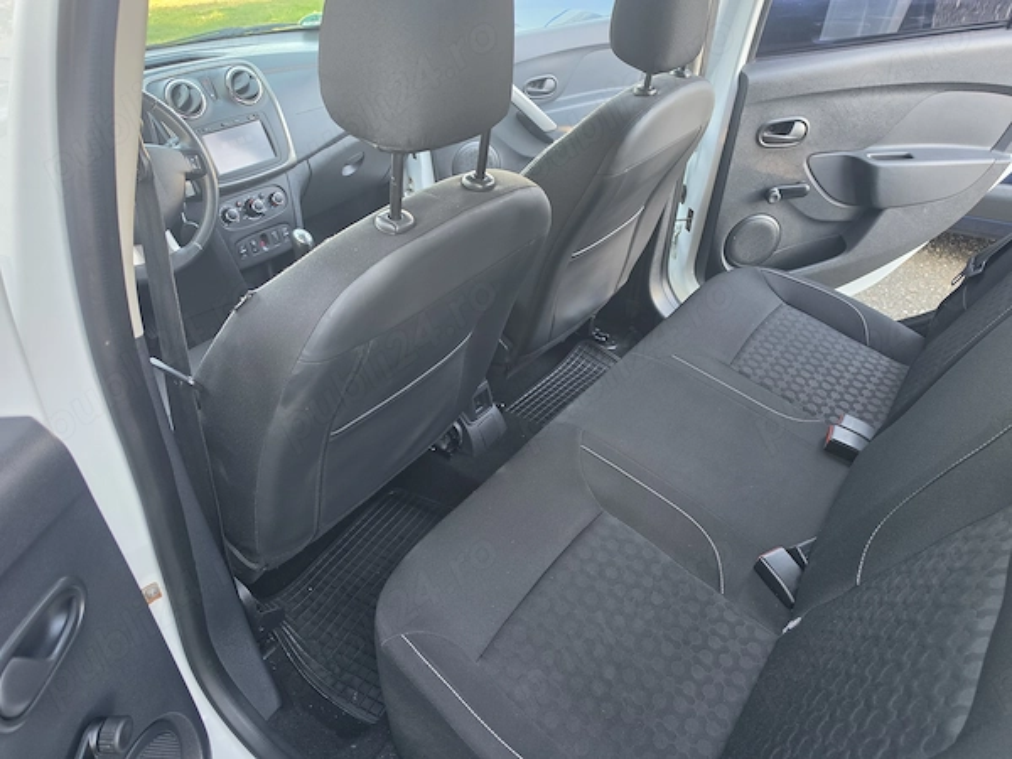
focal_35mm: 23
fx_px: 672
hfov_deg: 73.9
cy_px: 380
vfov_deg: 58.9
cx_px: 506
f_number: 1.4
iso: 125
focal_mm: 6.5
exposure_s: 1/180
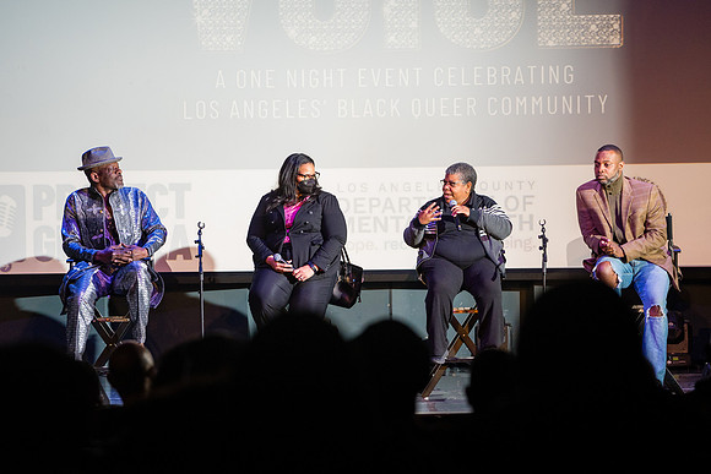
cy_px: 222
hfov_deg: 12.5
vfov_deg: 8.3
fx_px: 3258
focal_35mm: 165
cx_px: 348
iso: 2500
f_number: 4
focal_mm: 155
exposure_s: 1/250
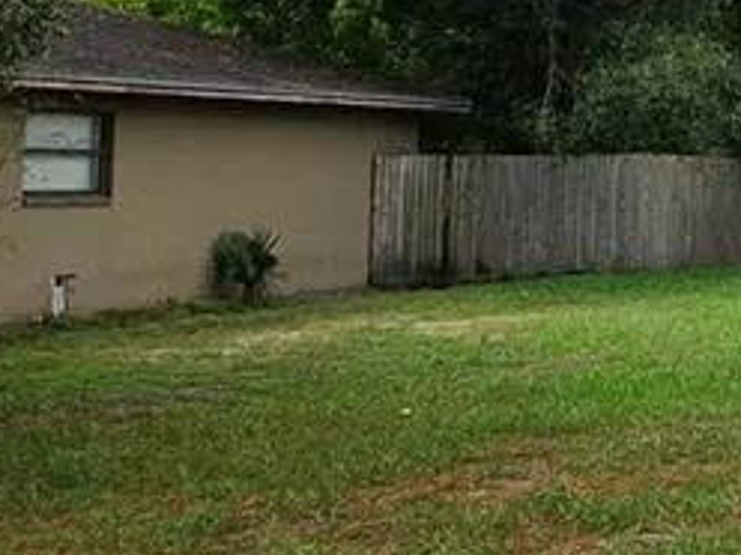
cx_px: 1413
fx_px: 2034
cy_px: 92
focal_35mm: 95
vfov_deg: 15.4
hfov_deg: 16.5
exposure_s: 1/1785
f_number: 1.8
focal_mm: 5.4
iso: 25
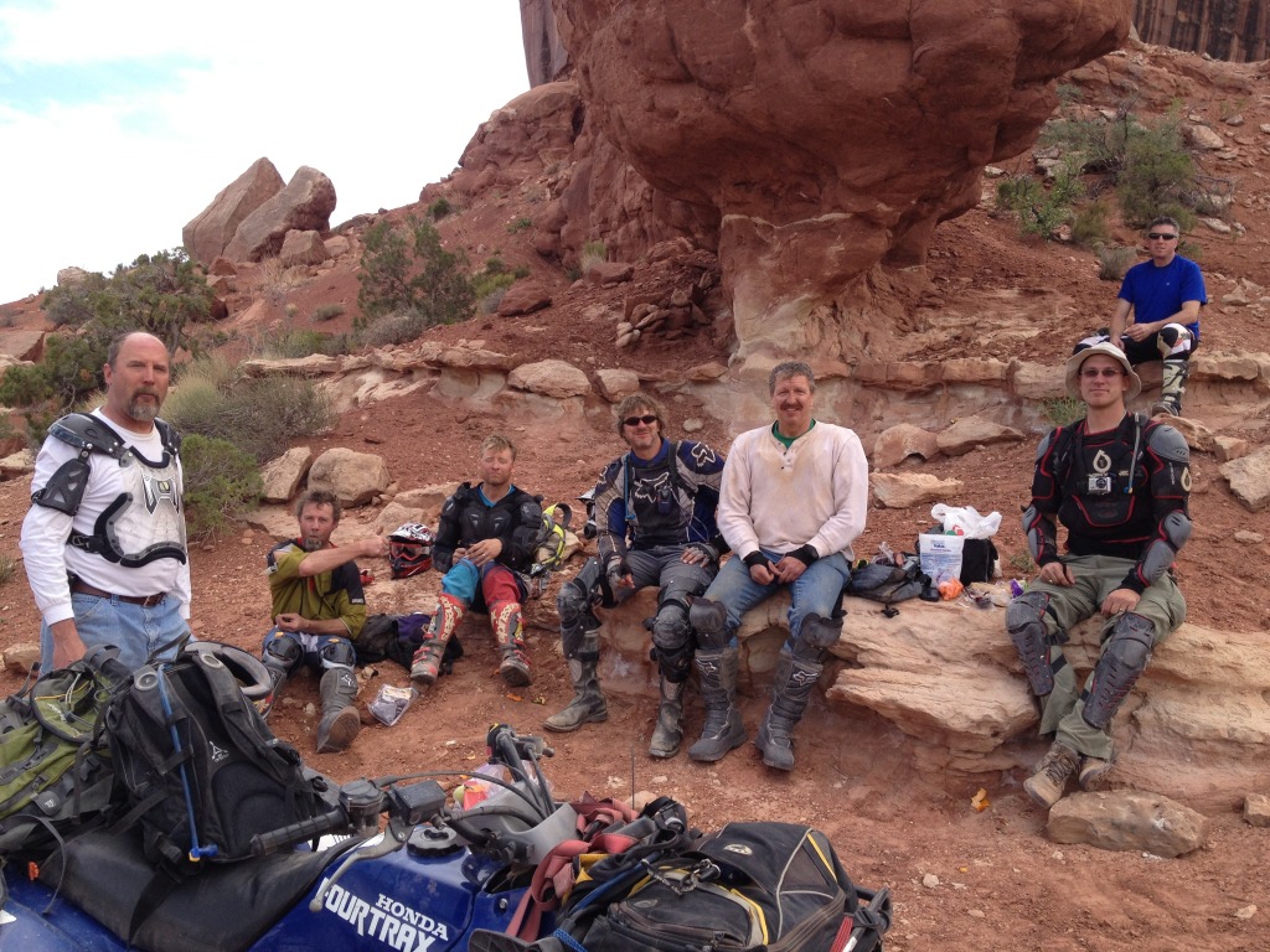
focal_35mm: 35
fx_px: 1284
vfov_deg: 40.7
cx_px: 635
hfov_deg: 52.6
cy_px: 476
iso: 50
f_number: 2.4
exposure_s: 1/717
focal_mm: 4.28
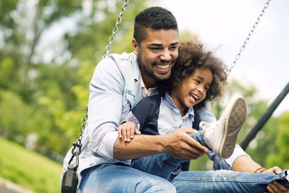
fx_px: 683
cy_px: 96
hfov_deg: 23.9
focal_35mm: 85
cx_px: 144
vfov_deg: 16.1
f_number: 2.8
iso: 125
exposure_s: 1/800
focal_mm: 85
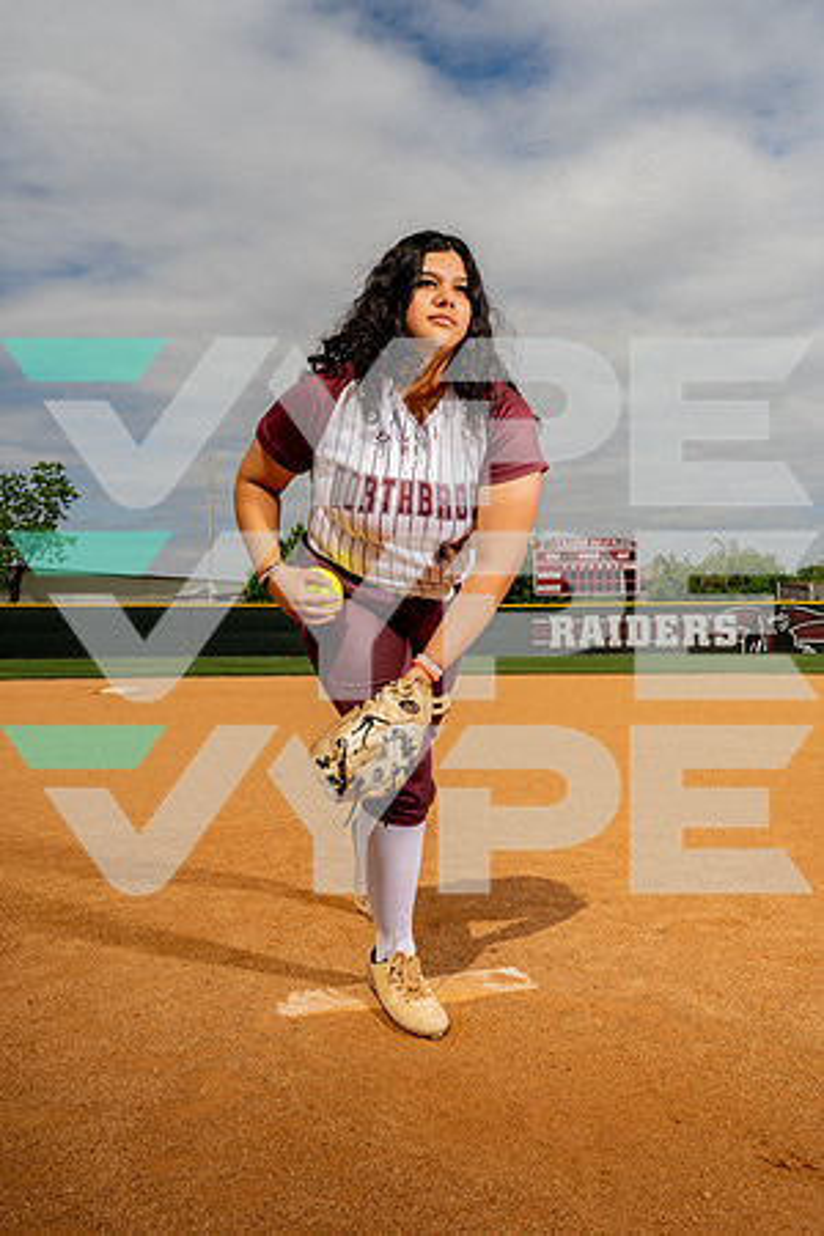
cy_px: 618
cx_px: 412
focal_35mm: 32
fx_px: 1099
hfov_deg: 41.1
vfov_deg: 58.7
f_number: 16
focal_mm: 32
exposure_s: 1/250
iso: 100
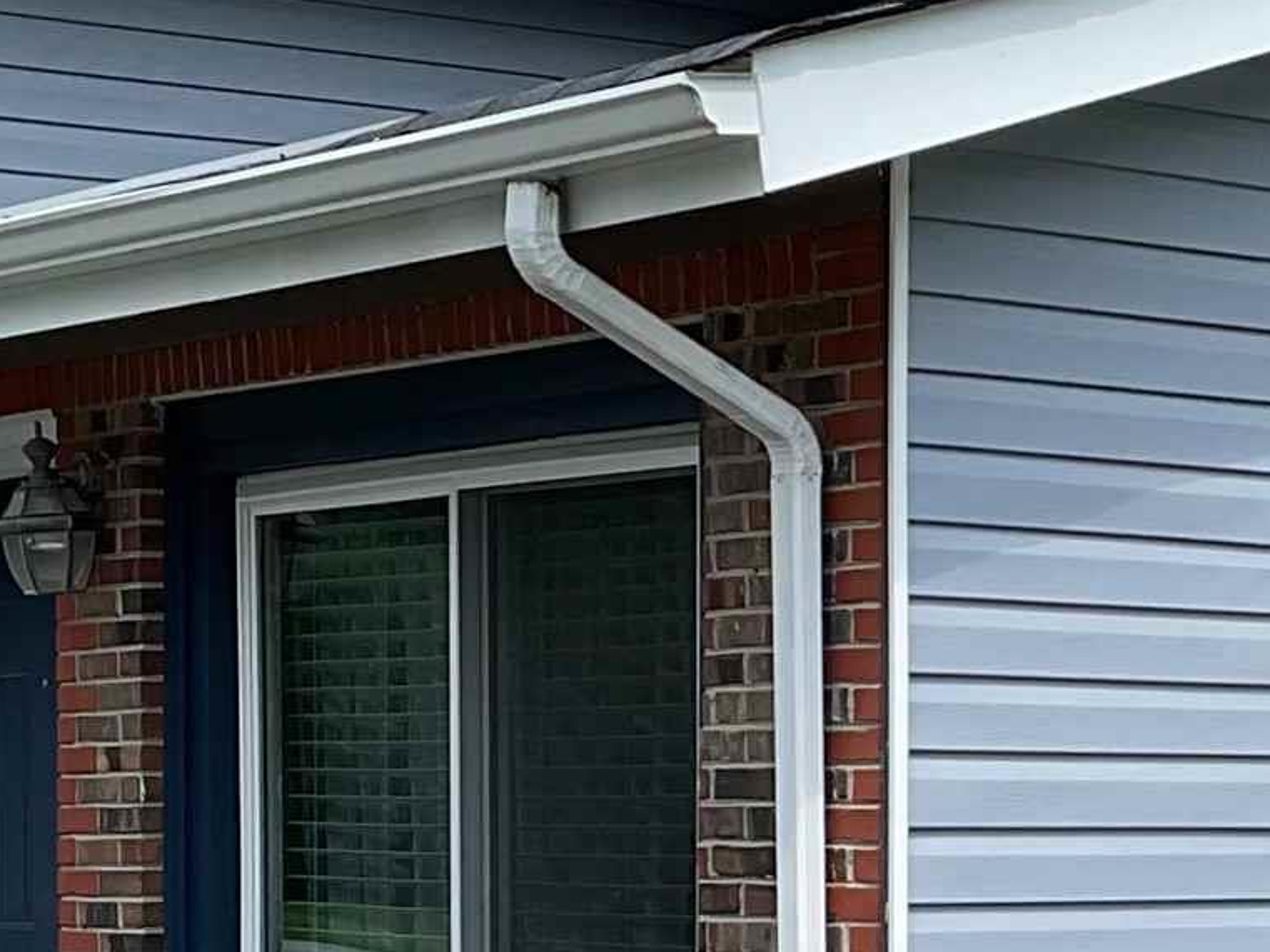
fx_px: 4293
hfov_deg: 16.3
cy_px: 795
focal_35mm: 117
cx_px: 1437
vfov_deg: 12.6
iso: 16
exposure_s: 1/1221
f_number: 1.8
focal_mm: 3
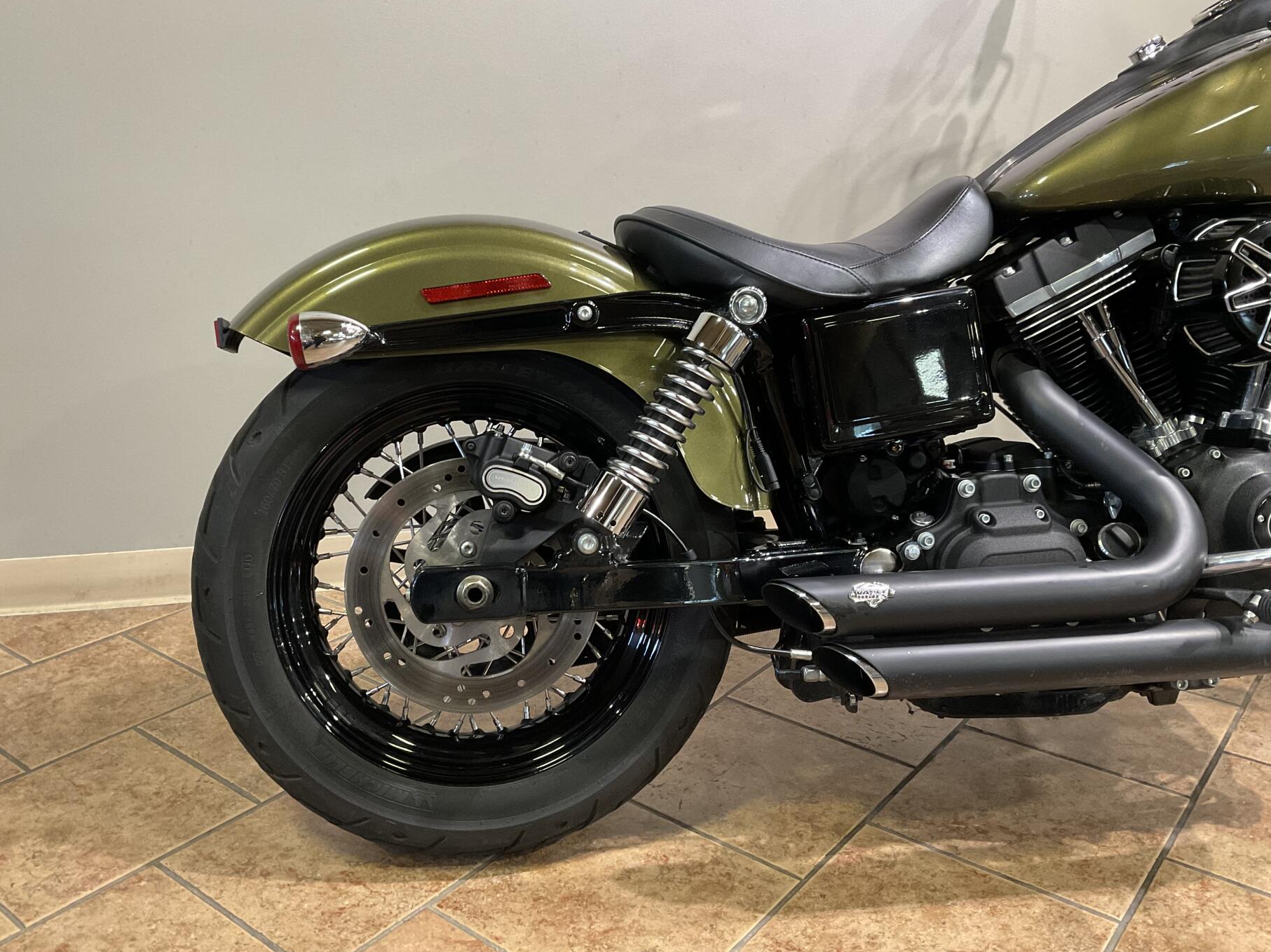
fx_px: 1175
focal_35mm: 32
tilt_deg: -16.8
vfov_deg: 44.1
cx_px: 588
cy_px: 430
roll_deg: -0.2
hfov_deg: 56.8
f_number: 1.8
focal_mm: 3
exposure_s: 1/60
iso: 100
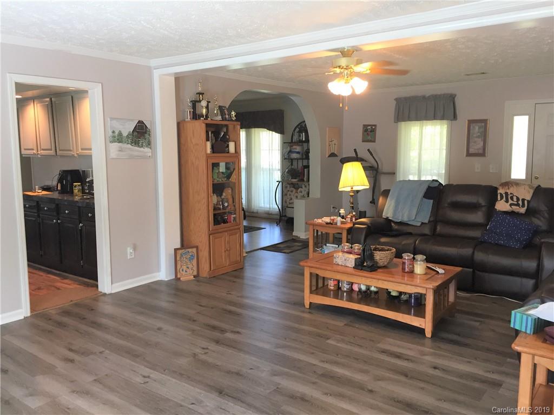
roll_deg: -0.2
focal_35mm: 29
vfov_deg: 48.2
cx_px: 277
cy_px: 208
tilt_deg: -8.4
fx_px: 464
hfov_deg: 61.7
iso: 64
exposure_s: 1/30
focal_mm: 4.15
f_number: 2.2
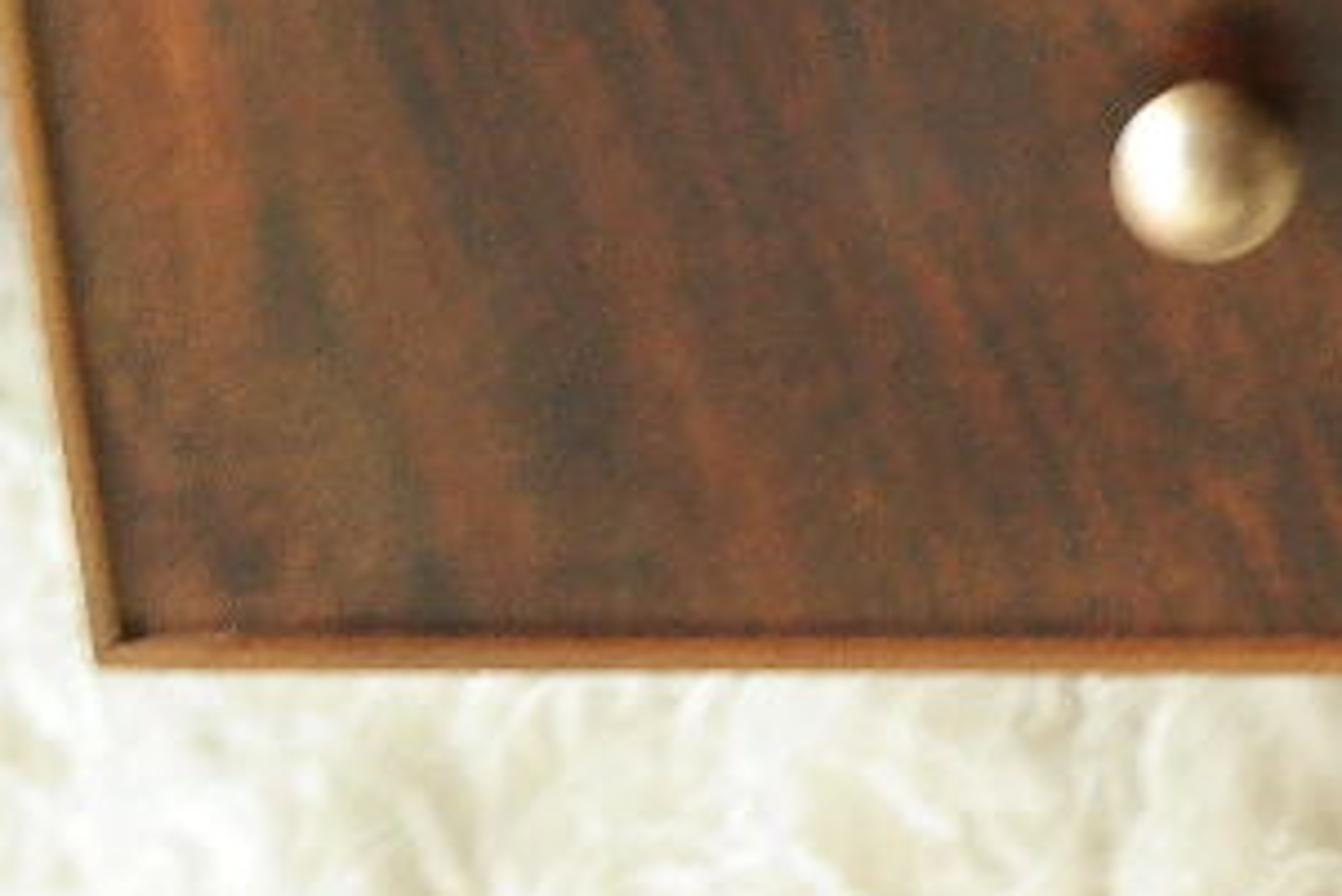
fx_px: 14768
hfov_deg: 5.0
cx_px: 3313
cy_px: -508
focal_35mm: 396
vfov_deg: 3.5
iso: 800
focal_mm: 45
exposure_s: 1/25
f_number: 5.6
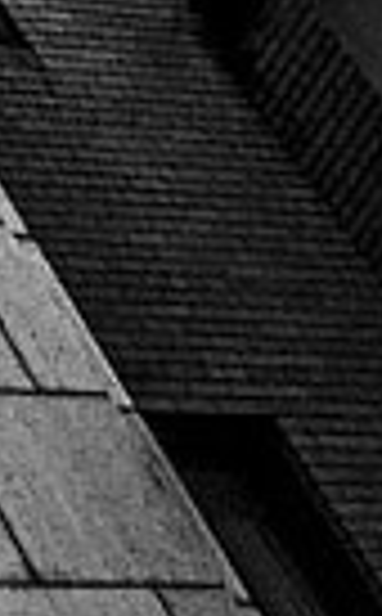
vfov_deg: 8.7
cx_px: -1335
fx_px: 2796
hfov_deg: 6.0
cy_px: -1569
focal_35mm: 167
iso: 400
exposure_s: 1/400
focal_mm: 14
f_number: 10
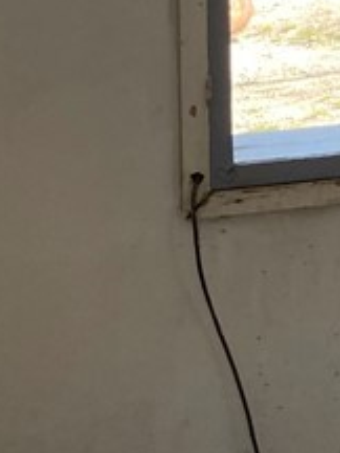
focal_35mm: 133
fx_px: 1742
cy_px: -285
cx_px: 625
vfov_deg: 13.7
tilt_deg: -3.1
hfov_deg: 10.4
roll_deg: -0.4
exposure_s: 1/121
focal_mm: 3.99
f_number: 1.8
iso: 50
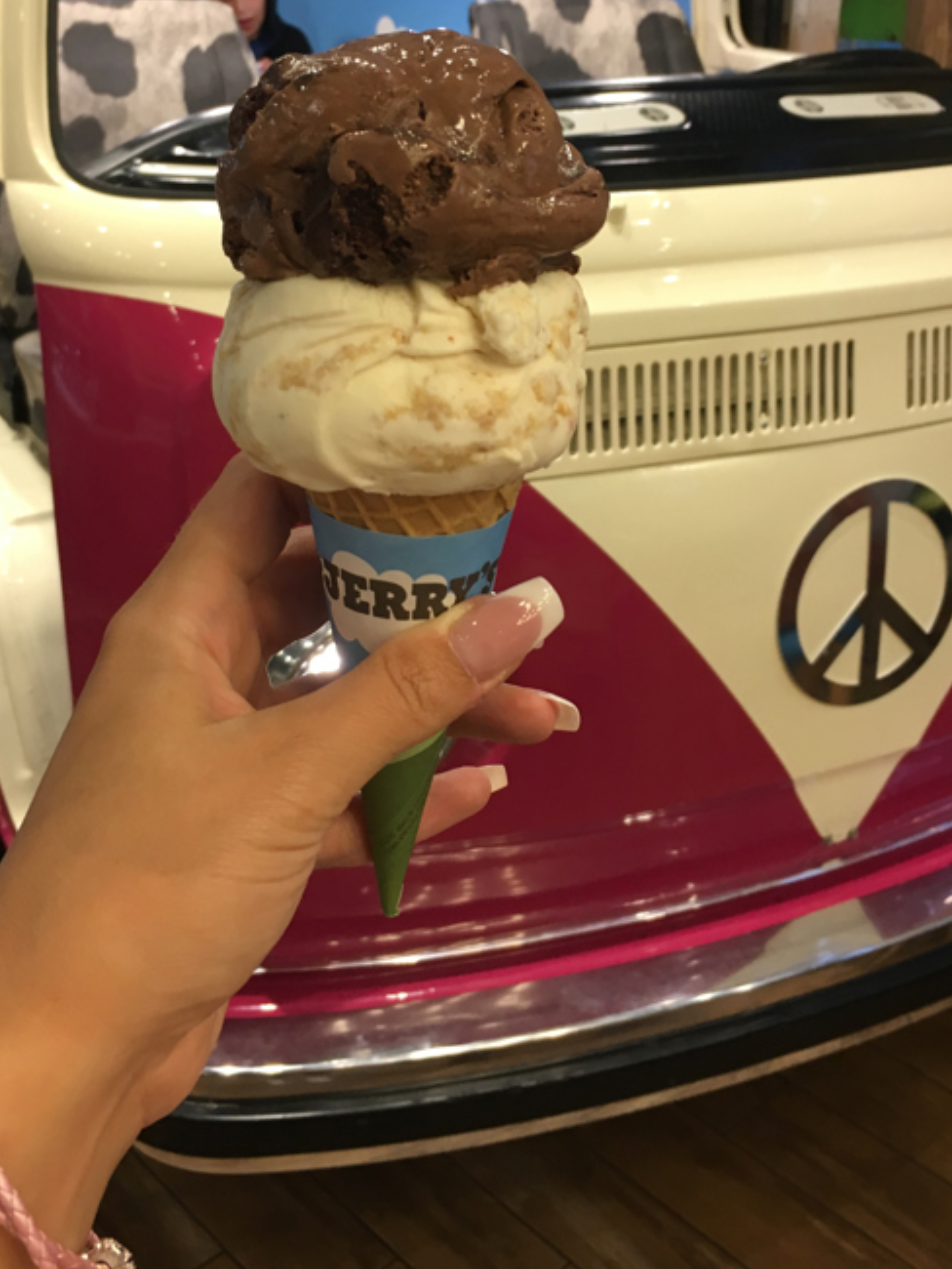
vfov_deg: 45.1
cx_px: 466
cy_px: 425
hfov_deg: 35.2
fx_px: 1502
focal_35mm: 41
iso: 64
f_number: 2.2
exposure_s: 1/30
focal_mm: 4.15
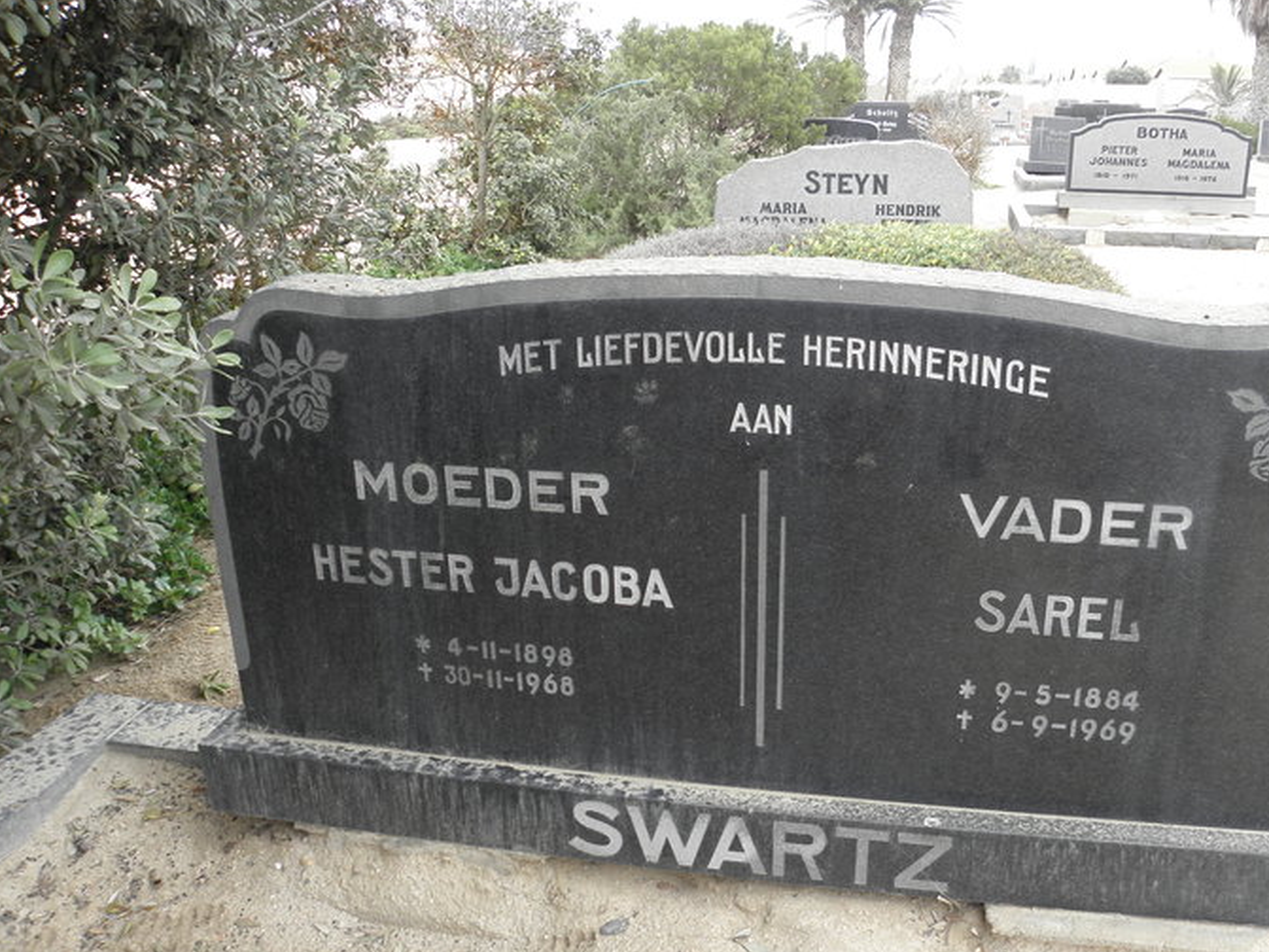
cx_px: 707
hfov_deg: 58.2
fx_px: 1136
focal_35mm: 31
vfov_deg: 45.4
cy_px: 509
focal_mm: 4.6
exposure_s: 1/60
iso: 64
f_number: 3.5
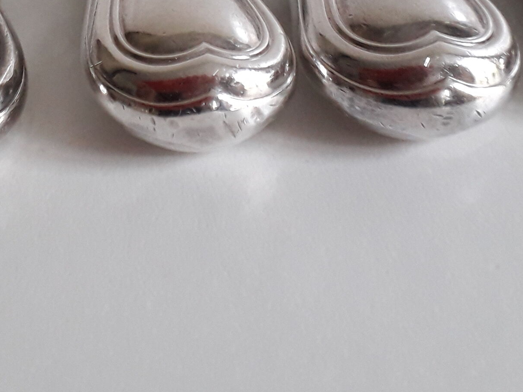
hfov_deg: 26.2
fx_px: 1103
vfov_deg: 19.5
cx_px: 103
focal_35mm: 73
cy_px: -9
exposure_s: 1/25
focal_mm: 3.6
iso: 160
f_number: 1.9
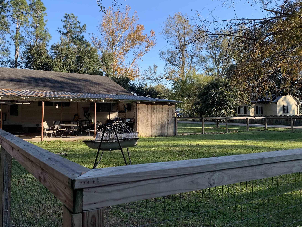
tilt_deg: +3.7
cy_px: 102
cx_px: 129
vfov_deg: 46.7
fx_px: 262
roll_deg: -1.0
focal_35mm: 30
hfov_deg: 59.7
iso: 25
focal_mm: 4.25
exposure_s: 1/549
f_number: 1.8
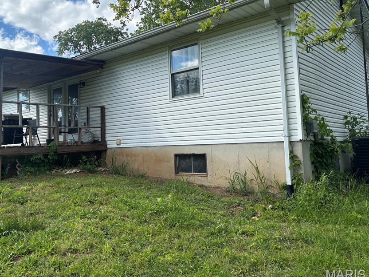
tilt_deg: +6.8
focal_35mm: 32
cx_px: 143
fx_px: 341
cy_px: 114
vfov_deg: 44.0
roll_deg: +0.4
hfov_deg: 56.3
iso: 50
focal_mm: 5.96
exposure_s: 1/1499
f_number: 1.6
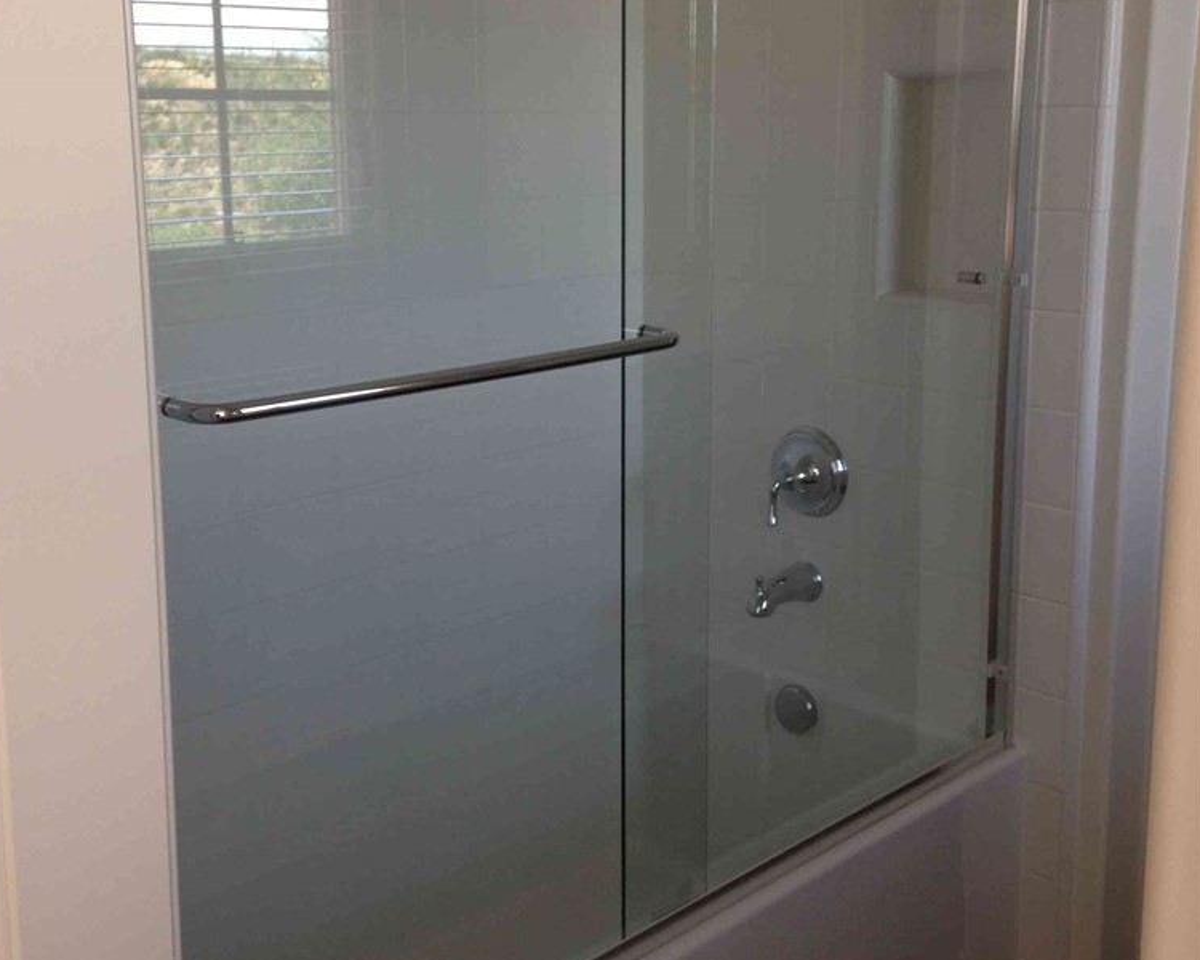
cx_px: 592
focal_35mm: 44
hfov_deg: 42.0
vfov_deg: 34.0
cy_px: 382
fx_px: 1563
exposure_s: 1/30
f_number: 2.4
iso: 50
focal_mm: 4.13
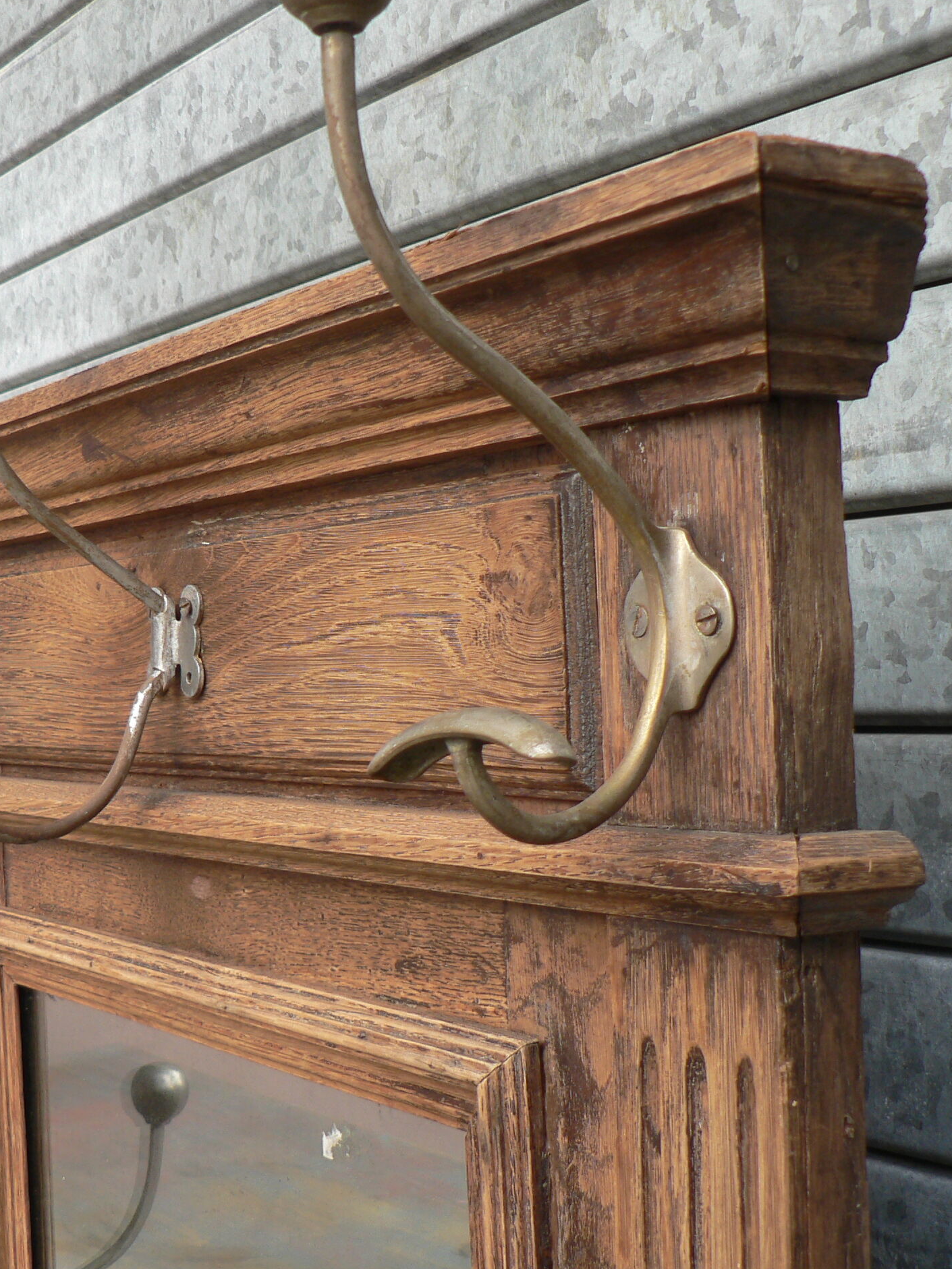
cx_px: 353
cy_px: 633
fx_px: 1797
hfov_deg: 29.6
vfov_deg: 38.9
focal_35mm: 49
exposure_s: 1/125
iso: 80
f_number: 2.8
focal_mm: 6
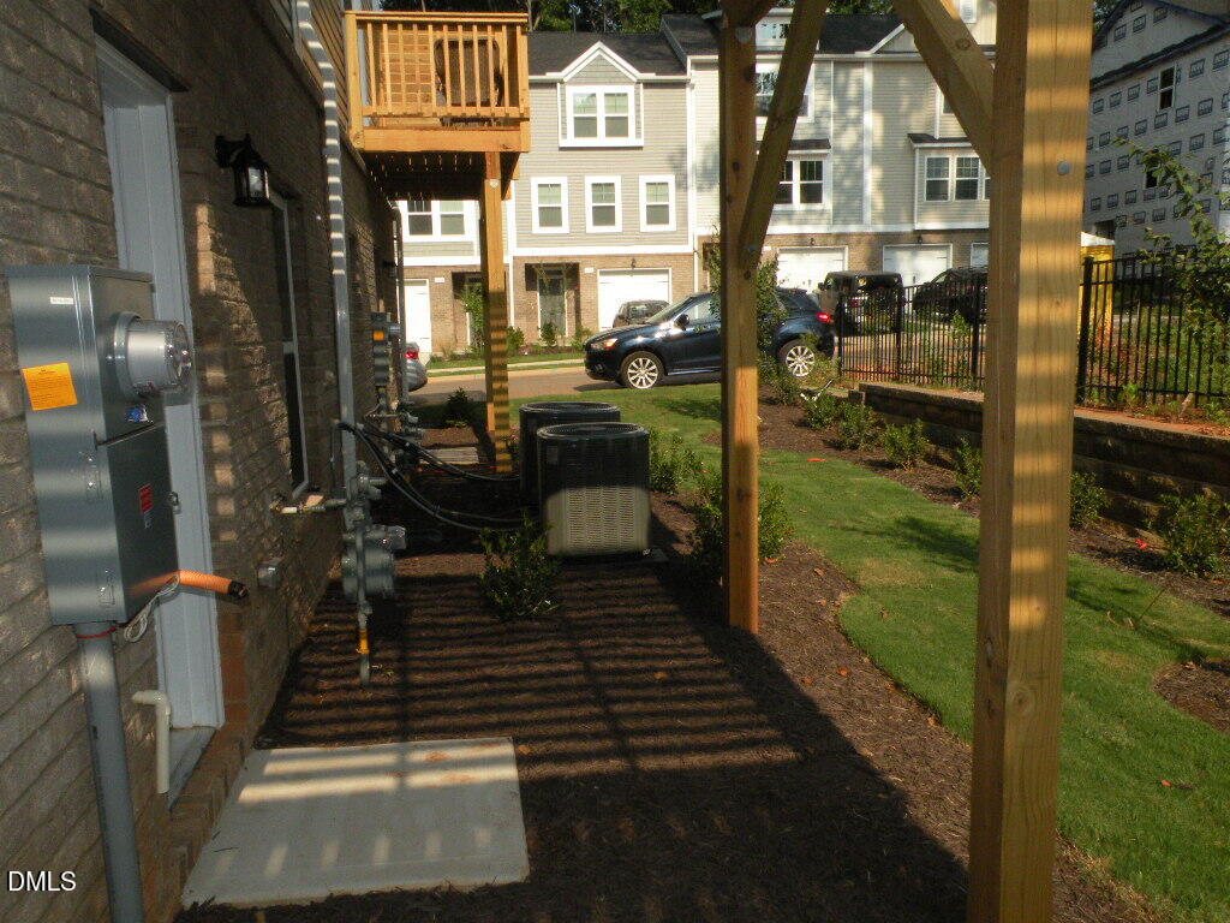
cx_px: 615
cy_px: 462
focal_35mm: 27
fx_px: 959
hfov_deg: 65.3
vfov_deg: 51.4
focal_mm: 4.7
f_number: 8
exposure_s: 1/447
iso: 200
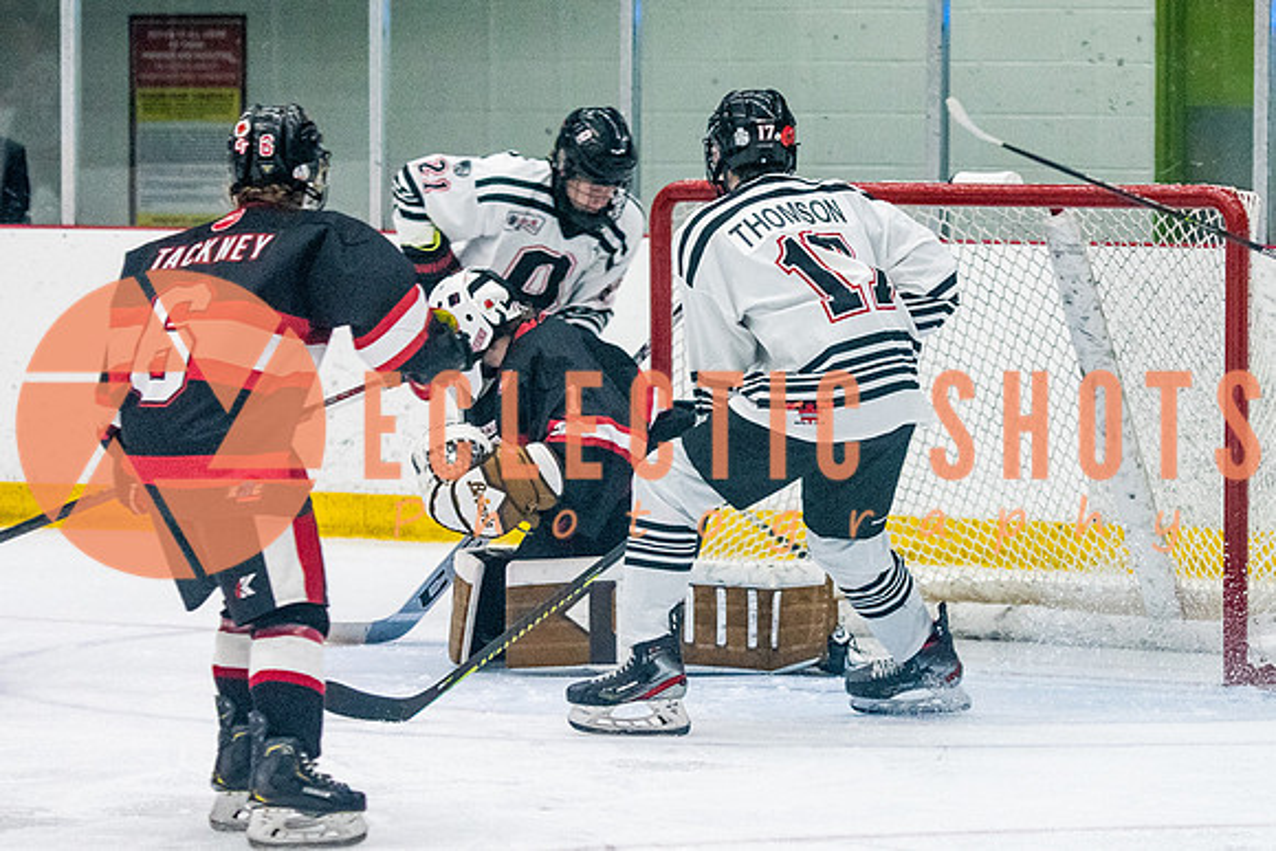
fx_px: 8323
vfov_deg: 5.9
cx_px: 803
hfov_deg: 8.8
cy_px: 267
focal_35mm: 235
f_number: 2.8
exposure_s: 1/640
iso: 1800
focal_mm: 98
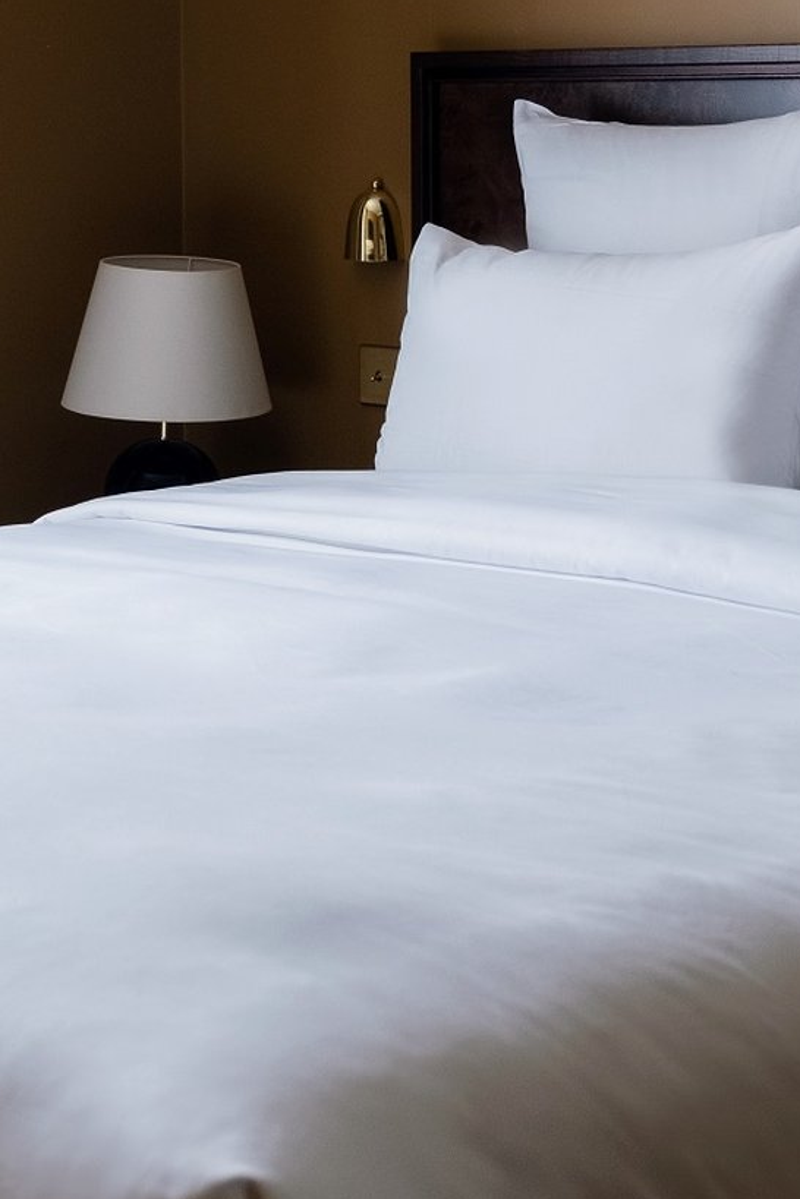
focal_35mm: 85
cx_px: 273
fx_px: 2833
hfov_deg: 16.0
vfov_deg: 23.3
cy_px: 104
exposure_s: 1/13
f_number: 2.8
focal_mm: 22.7
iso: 400
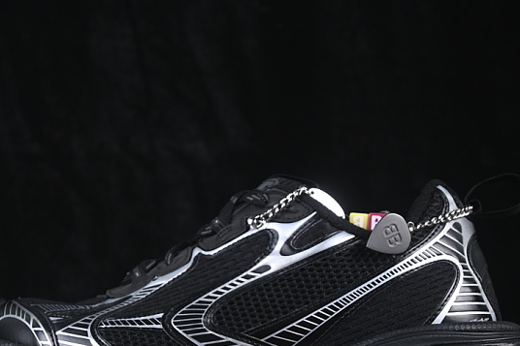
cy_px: 257
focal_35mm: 112
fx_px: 1617
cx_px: 278
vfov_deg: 12.2
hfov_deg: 18.3
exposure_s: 1/60
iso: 160
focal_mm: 50
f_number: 6.3
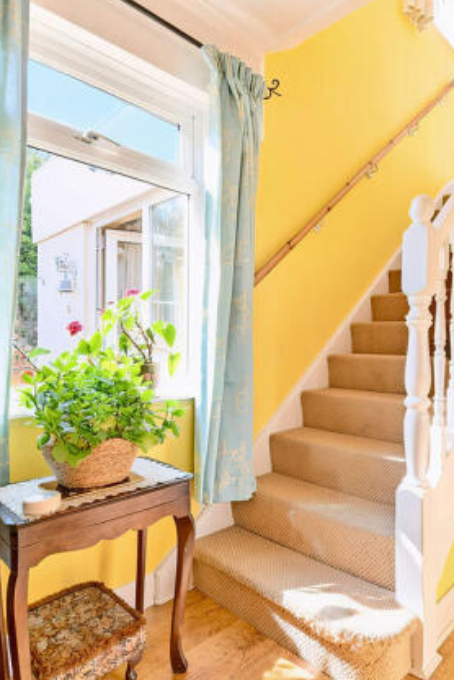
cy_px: 348
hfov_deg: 56.0
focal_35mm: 22
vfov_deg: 78.6
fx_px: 416
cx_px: 303
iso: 250
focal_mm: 14
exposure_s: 1/15
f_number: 10
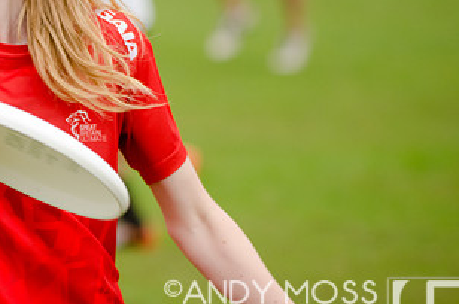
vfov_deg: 3.3
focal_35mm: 410
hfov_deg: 5.0
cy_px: 67
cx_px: 69
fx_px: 5216
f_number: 3.2
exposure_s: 1/4000
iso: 1250
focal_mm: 145
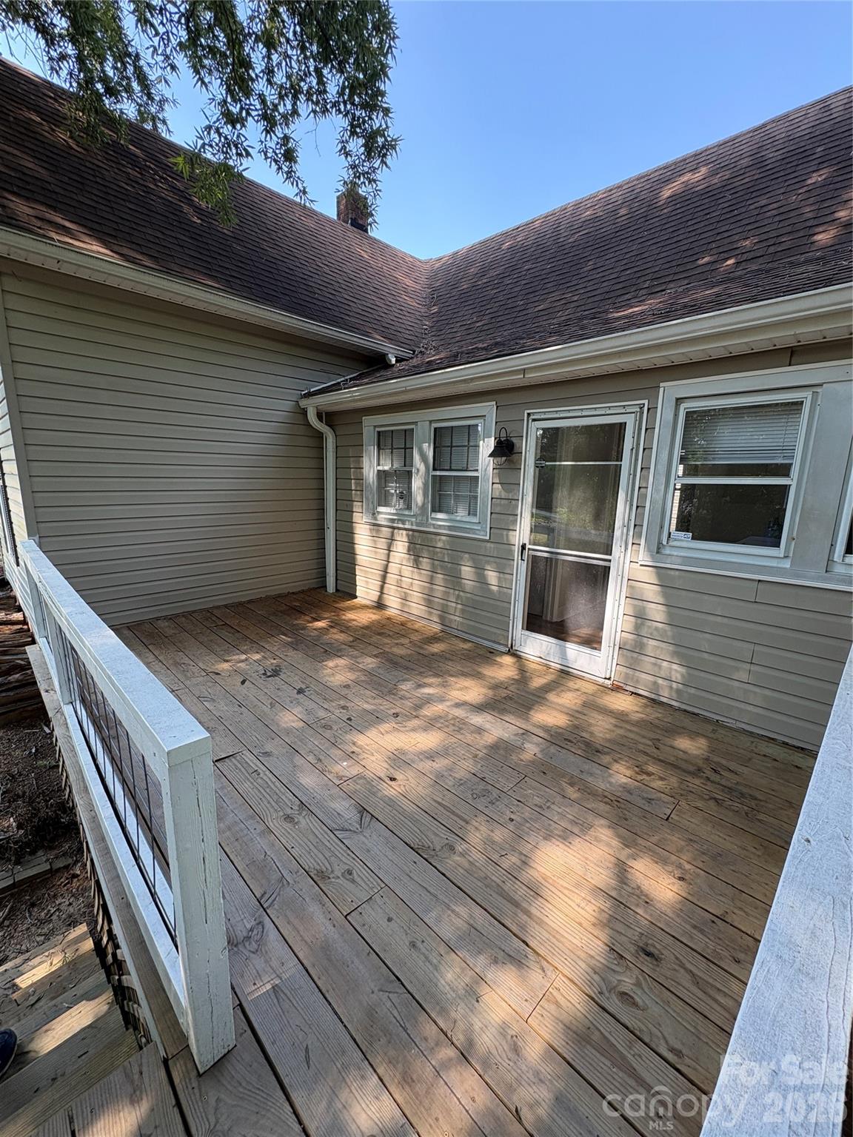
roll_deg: -2.1
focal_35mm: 14
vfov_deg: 102.1
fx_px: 460
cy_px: 568
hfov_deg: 85.7
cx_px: 426
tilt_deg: -11.1
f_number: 2.2
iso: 50
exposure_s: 1/177
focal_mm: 2.22
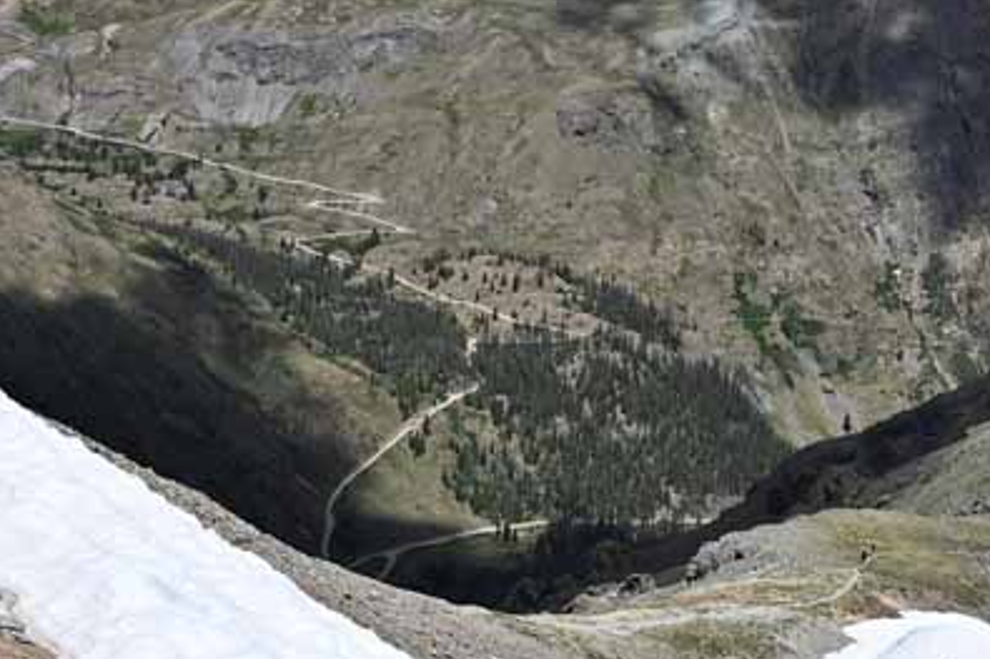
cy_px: 99
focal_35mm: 83
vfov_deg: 16.3
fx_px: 2281
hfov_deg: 24.4
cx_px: 396
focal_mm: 41
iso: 64
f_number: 7.1
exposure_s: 1/640
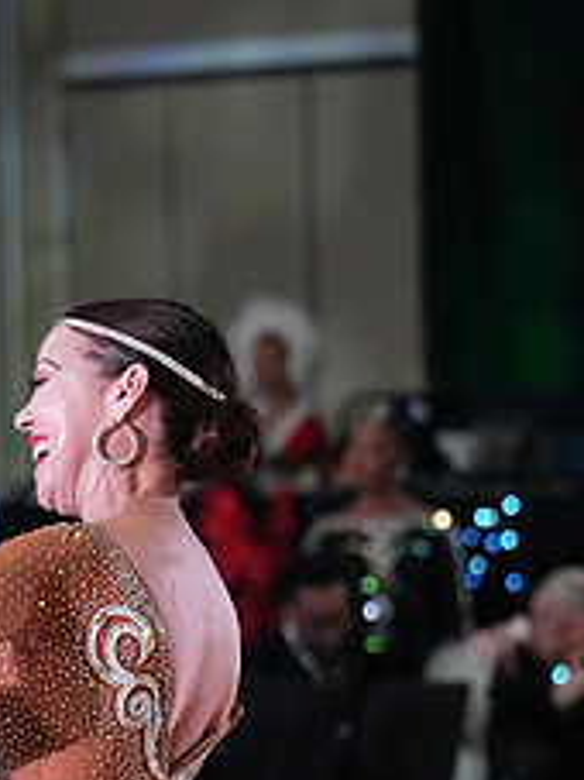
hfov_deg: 3.3
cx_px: -67
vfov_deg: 4.3
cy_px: 993
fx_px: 10245
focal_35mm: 455
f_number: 5.6
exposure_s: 1/400
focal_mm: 185
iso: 10000
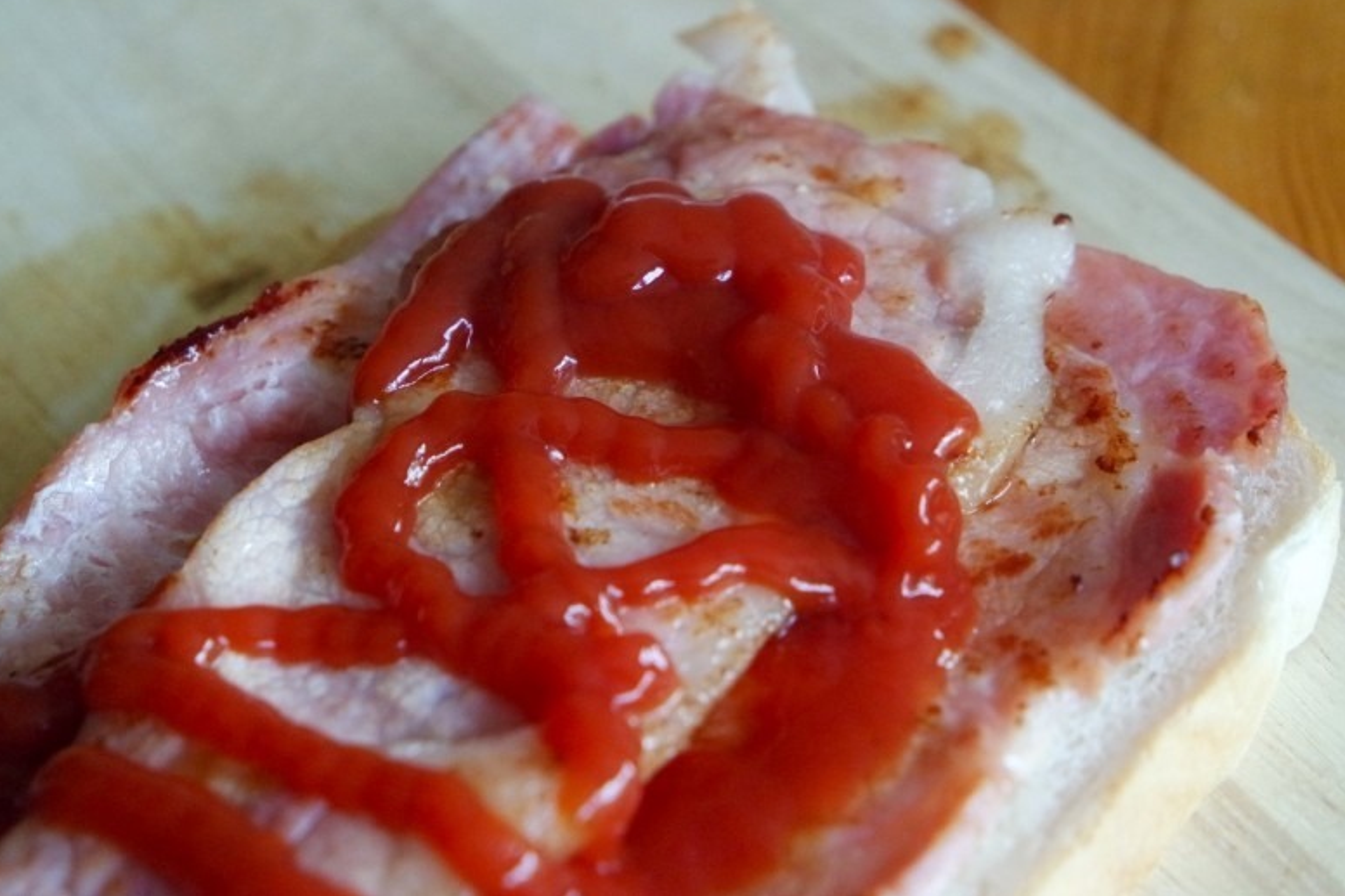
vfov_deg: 17.5
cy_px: 445
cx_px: 669
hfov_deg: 26.0
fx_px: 2913
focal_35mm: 78
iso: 3200
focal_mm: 50
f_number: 5.6
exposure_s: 1/80
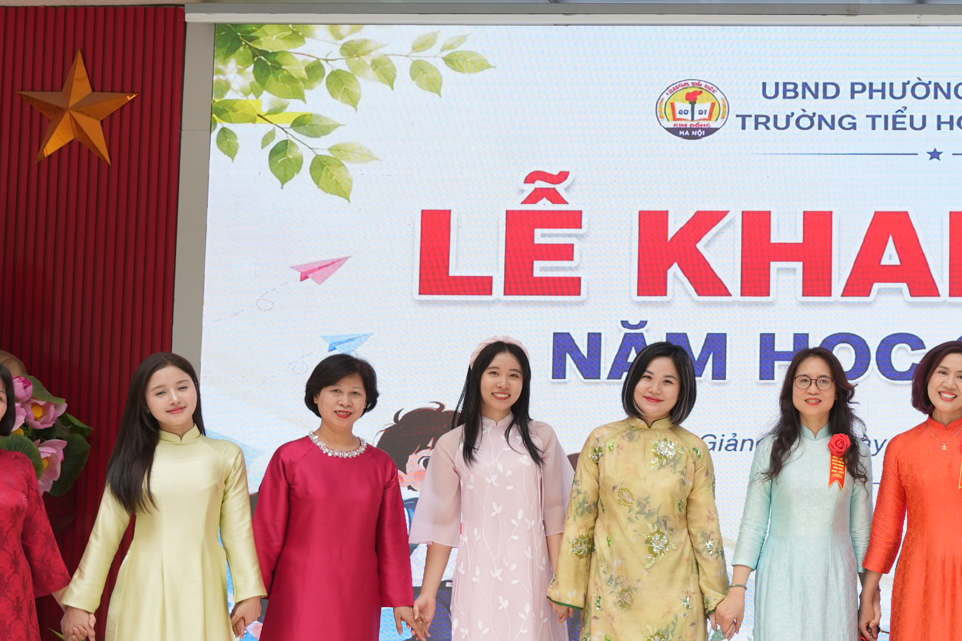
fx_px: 2179
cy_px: 262
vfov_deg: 16.7
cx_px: 953
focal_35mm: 82
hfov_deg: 23.9
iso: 200
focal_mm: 31.6
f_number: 5
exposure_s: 1/200
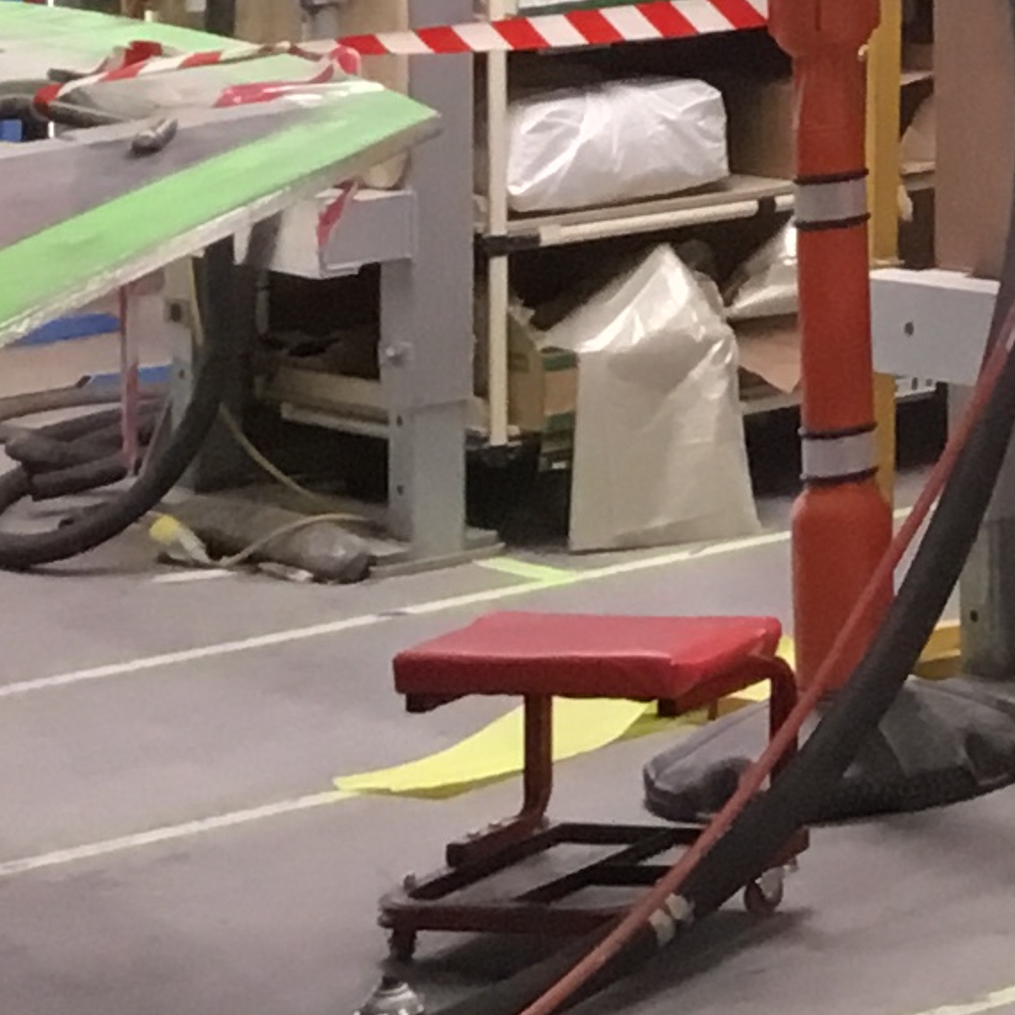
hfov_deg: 9.4
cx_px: 2723
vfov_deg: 10.3
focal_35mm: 157
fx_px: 5208
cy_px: -965
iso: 80
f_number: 2.4
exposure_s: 1/33
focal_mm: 3.3
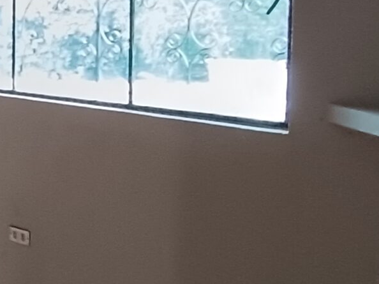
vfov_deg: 21.0
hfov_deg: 22.9
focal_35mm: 69
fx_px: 755
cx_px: -188
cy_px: 53
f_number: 2.2
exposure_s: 1/50
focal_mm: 1.66
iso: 251
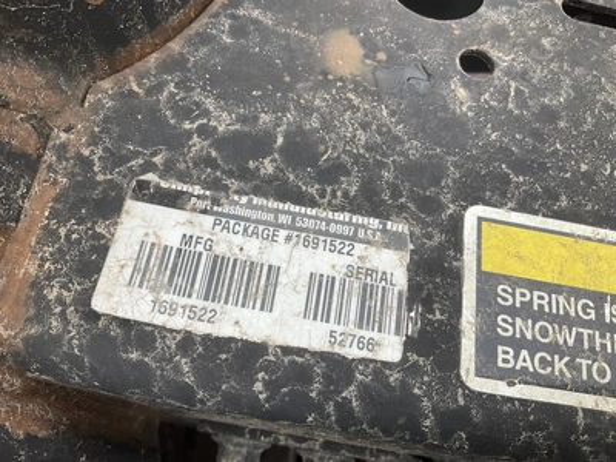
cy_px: 231
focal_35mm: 29
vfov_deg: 48.2
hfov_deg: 61.7
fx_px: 516
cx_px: 308
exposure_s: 1/202
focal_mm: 3
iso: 20
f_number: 1.8
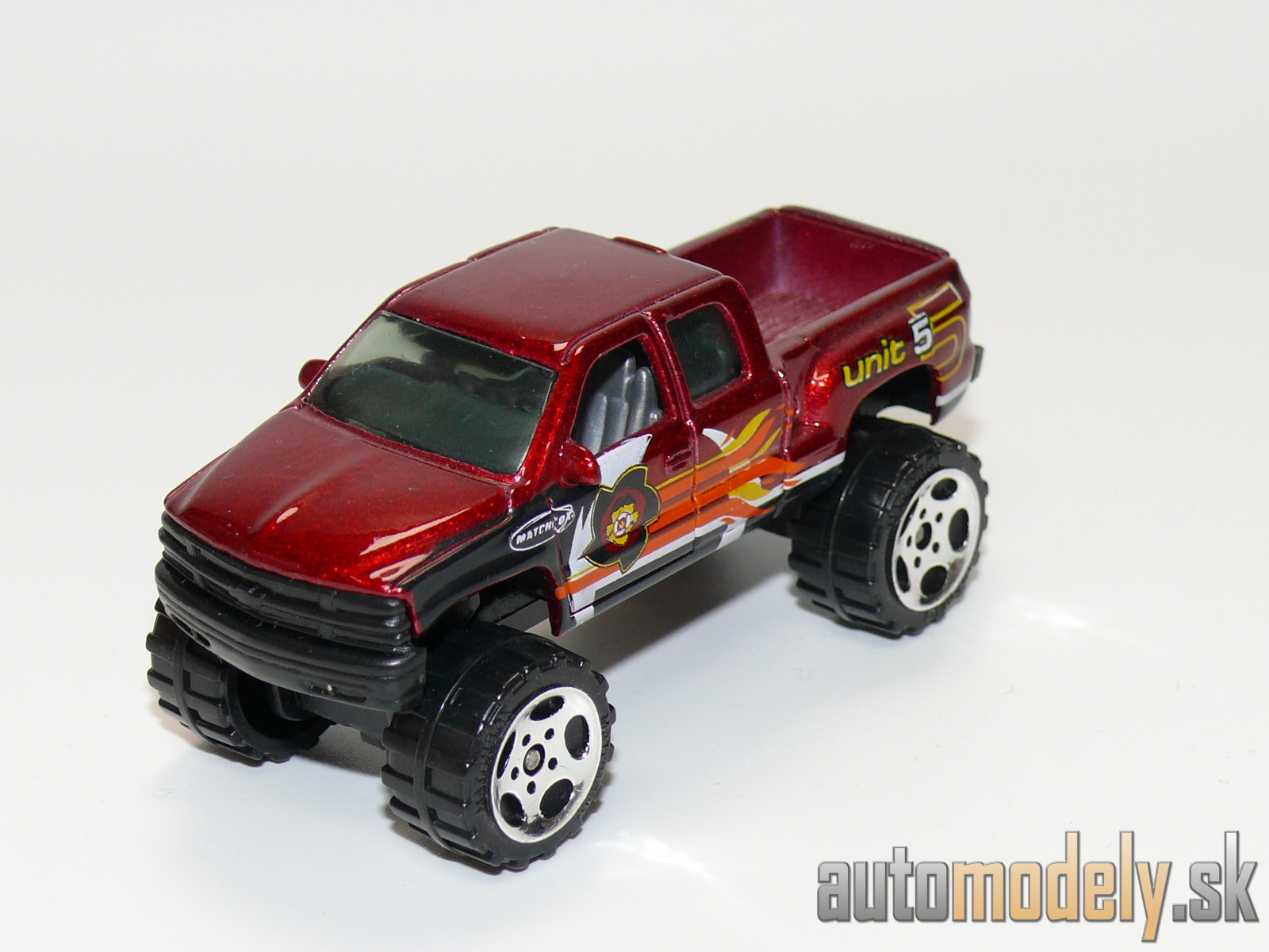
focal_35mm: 105
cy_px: 476
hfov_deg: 18.7
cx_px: 634
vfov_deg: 14.1
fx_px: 3849
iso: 100
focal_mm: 13.7
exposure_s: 1/30
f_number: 4
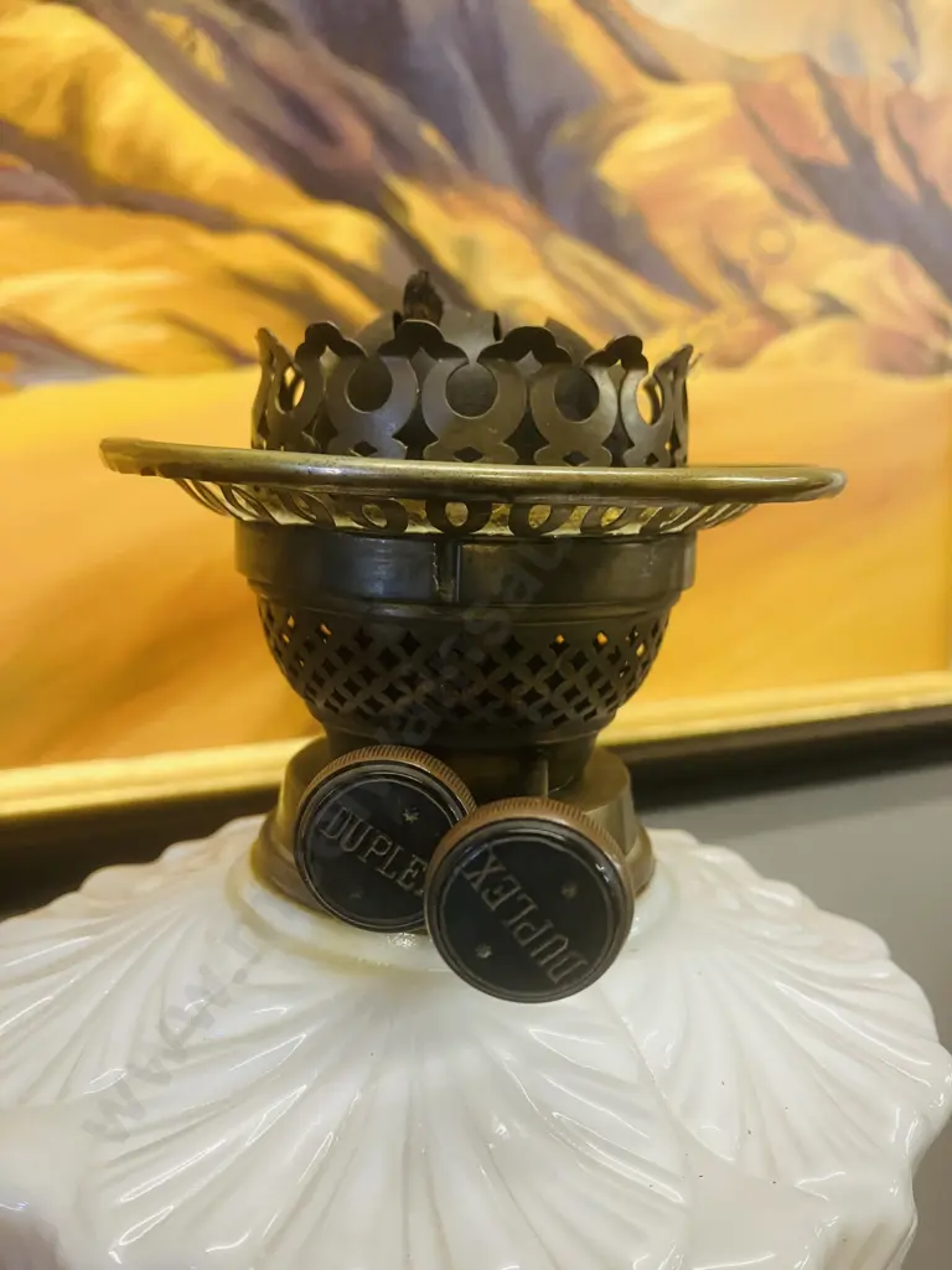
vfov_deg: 63.4
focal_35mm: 28
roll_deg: +0.7
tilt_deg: -5.9
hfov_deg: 49.7
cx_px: 476
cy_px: 635
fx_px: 1027
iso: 125
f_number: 1.8
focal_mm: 3.99
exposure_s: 1/50
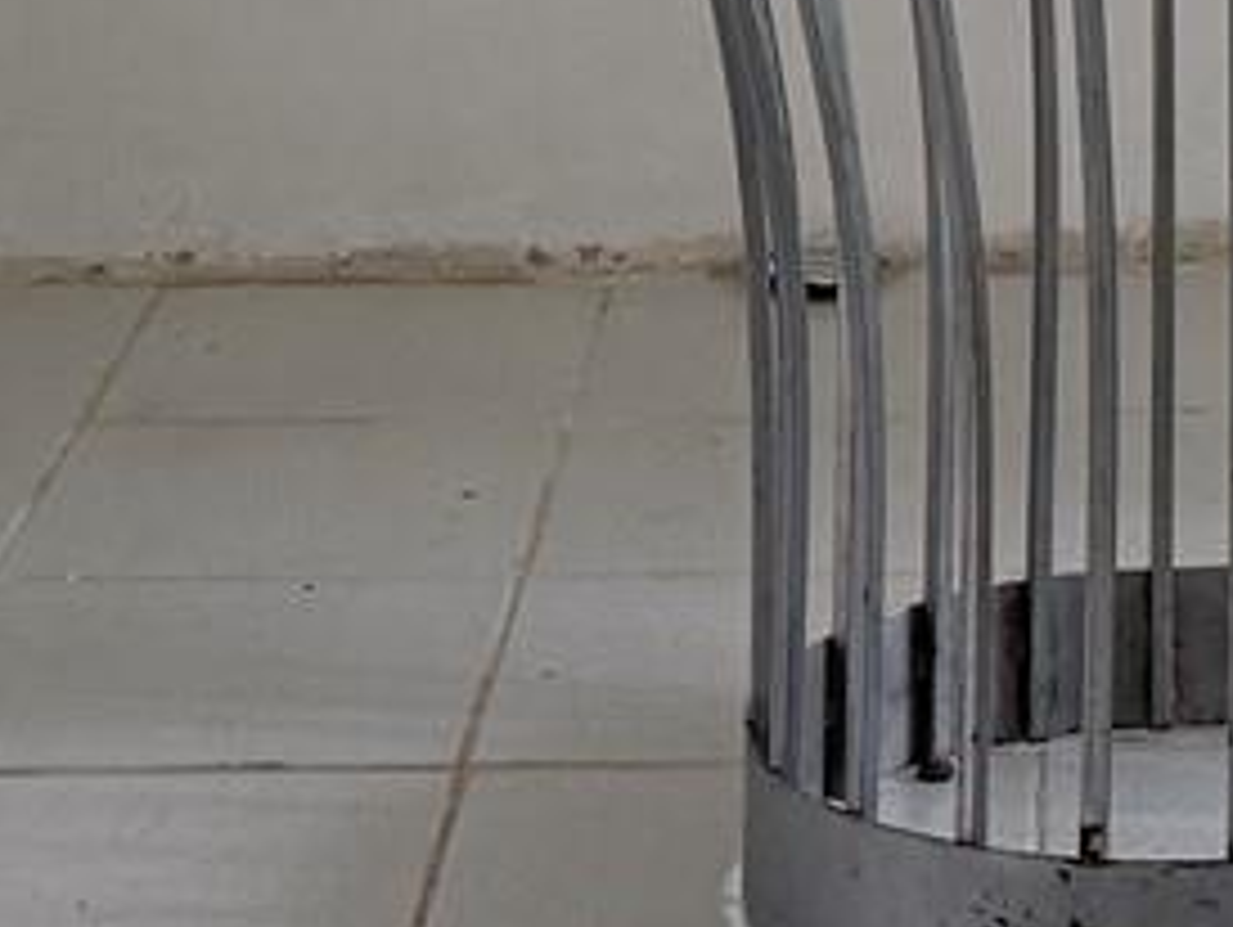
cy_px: -828
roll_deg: -2.8
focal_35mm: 140
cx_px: 1940
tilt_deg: -3.9
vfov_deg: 10.0
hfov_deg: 13.2
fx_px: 4991
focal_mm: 6.76
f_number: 1.78
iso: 160
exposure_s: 1/120
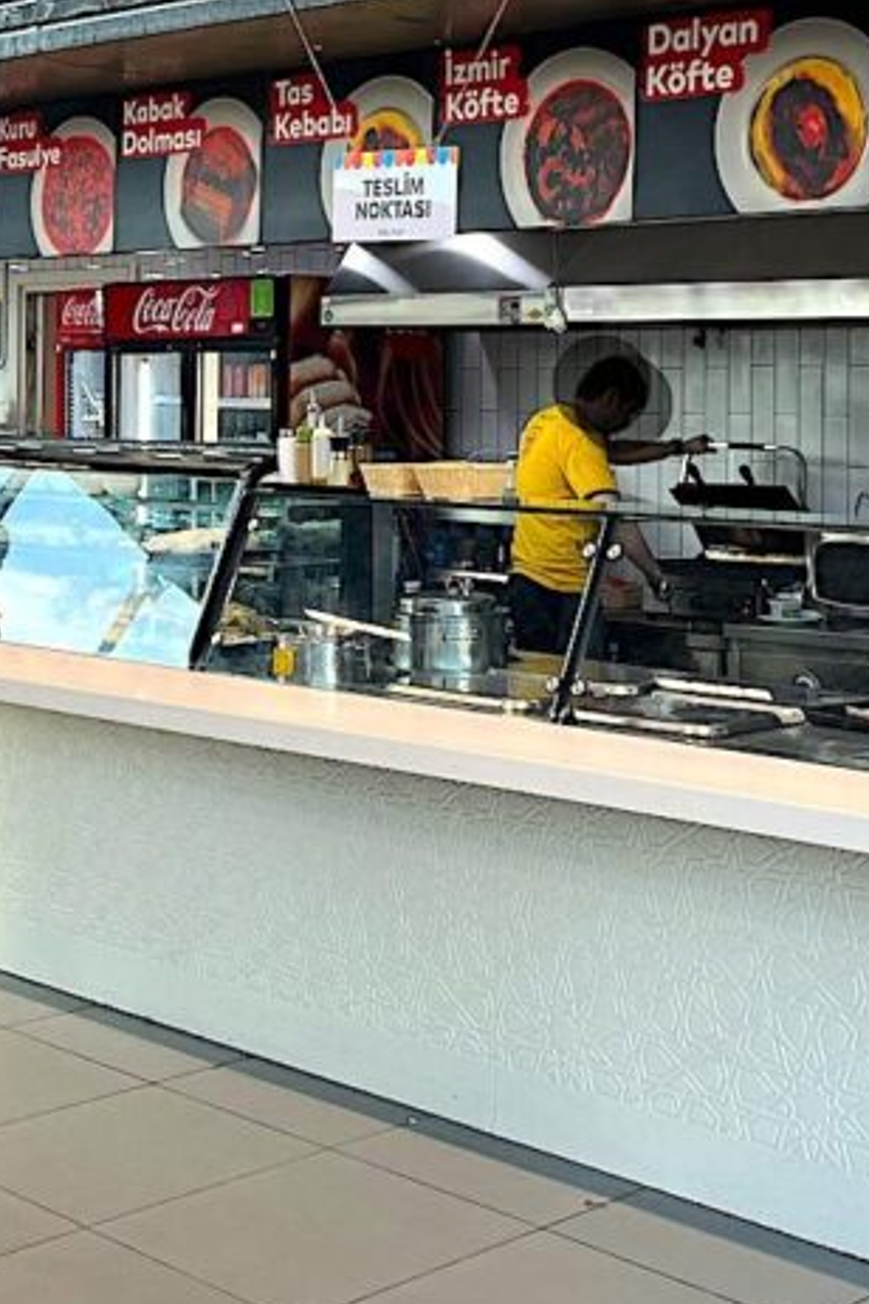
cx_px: 480
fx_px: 2172
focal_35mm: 60
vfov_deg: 32.9
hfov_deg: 22.6
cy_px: 350
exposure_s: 1/100
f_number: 1.6
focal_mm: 5.1
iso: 40
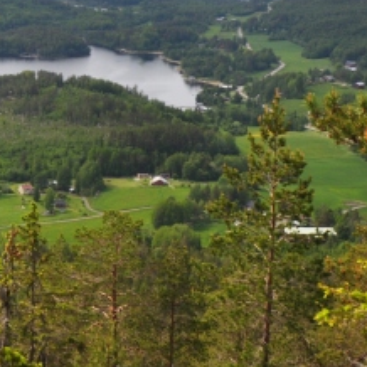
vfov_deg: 17.5
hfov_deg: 16.1
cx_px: -204
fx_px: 1175
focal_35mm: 98
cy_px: 28
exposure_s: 1/250
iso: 200
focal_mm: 24
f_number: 10
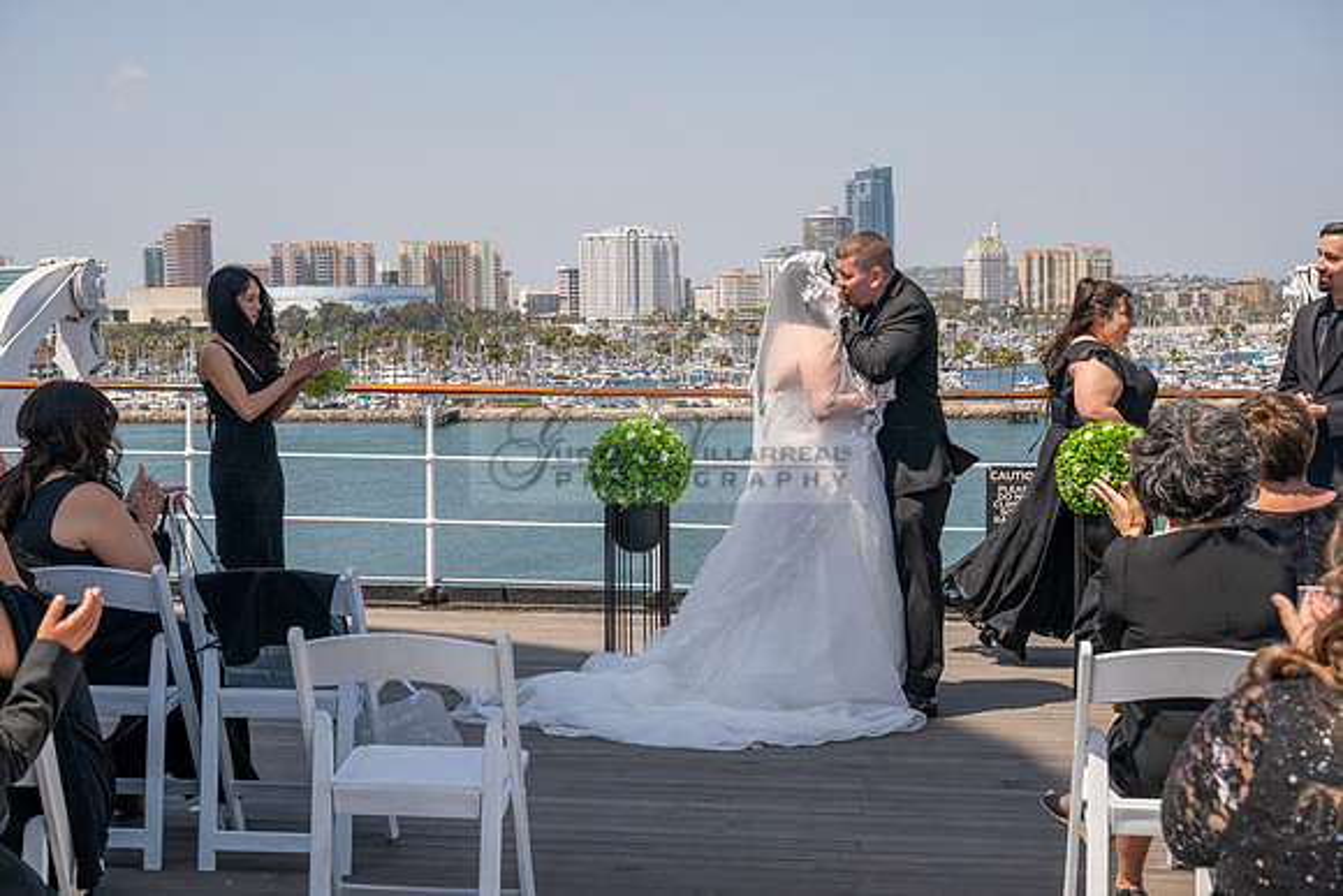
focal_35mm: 53
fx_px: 1978
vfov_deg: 25.5
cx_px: 672
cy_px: 448
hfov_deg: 37.5
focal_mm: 53
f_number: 8
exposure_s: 1/800
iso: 200
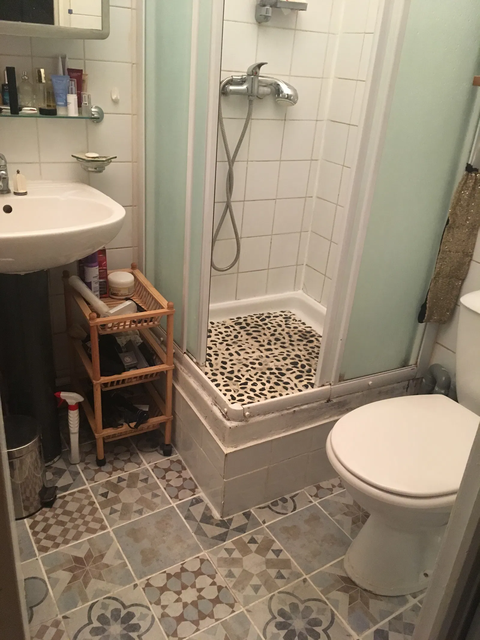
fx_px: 536
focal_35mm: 29
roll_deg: -5.1
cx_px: 240
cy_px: 320
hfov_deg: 48.2
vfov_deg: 61.7
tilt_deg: -25.6
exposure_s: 1/25
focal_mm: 4.15
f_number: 2.2
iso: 200
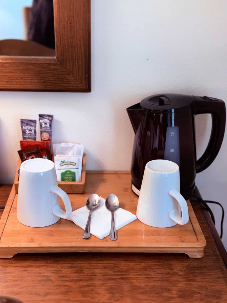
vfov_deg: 39.7
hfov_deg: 30.3
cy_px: 152
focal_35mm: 48
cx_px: 114
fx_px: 420
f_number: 1.8
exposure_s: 1/33
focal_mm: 6.8
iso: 200
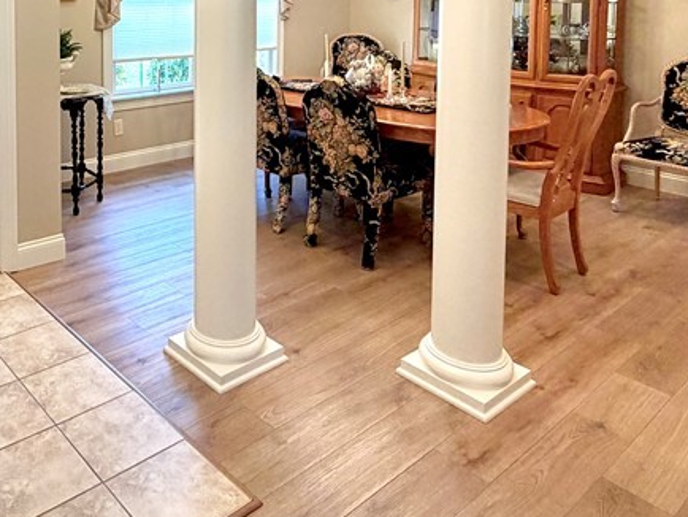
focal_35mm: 33
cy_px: 25
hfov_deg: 52.9
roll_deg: +0.0
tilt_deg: -3.9
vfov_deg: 39.0
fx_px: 656
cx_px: 174
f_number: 2.2
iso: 200
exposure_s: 1/120
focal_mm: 2.22
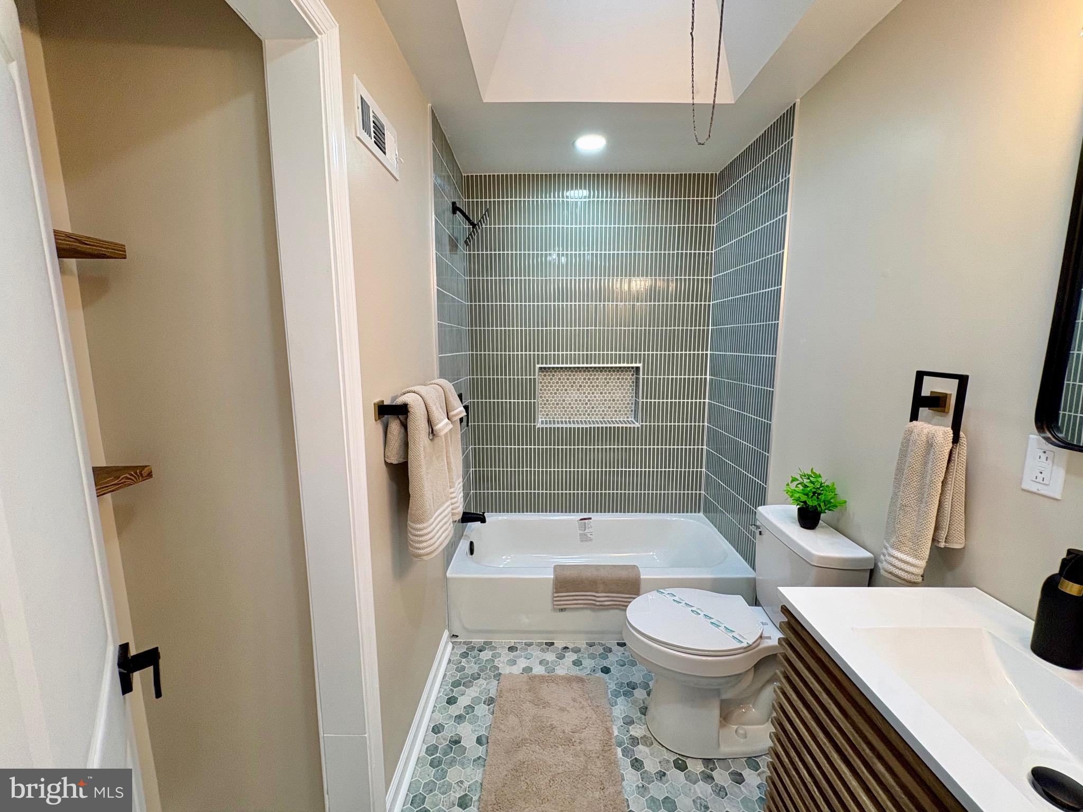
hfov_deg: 102.1
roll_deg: +0.6
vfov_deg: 85.7
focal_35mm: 14
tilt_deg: -7.6
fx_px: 438
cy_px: 406
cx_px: 542
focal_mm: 2.22
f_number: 2.2
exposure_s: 1/120
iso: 160
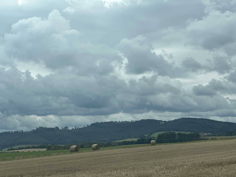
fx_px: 525
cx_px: 118
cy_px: 88
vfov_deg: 19.1
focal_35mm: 77
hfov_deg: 25.3
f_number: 2.8
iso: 32
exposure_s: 1/935
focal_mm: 9
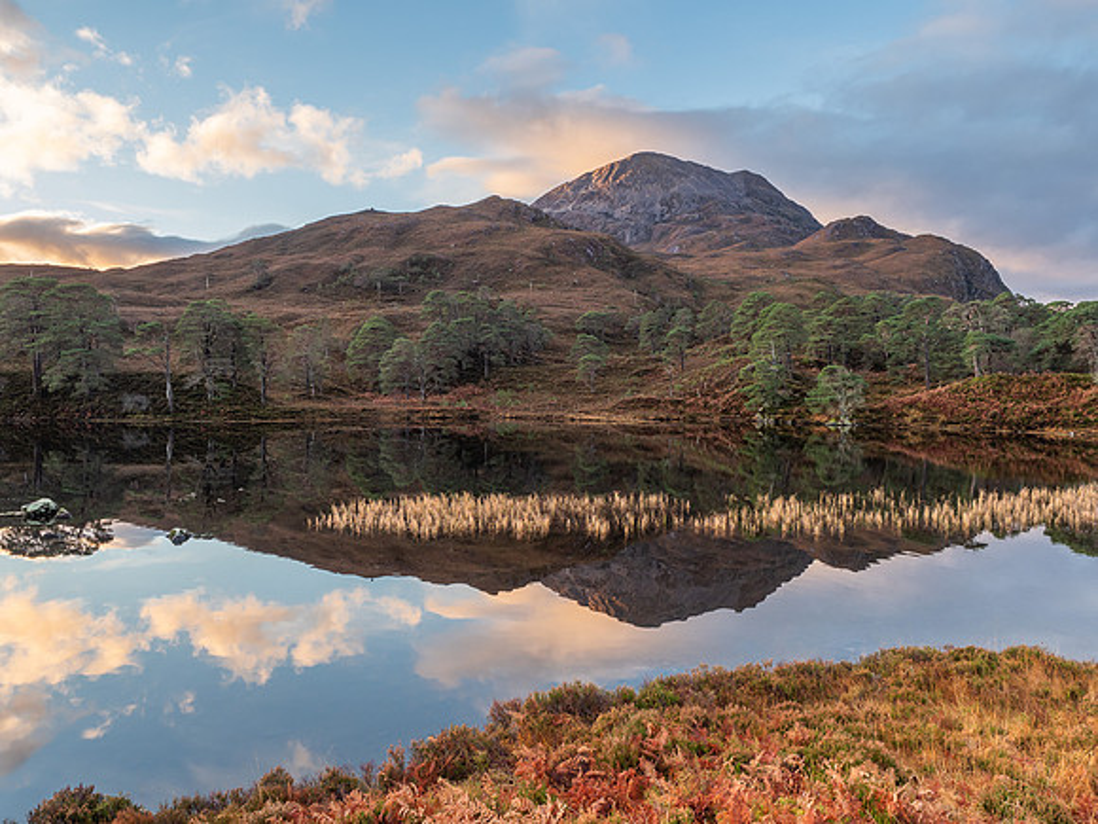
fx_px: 761
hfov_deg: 71.6
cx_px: 549
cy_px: 412
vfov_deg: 56.8
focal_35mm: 24
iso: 200
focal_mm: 12
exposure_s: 1/8
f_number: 7.1
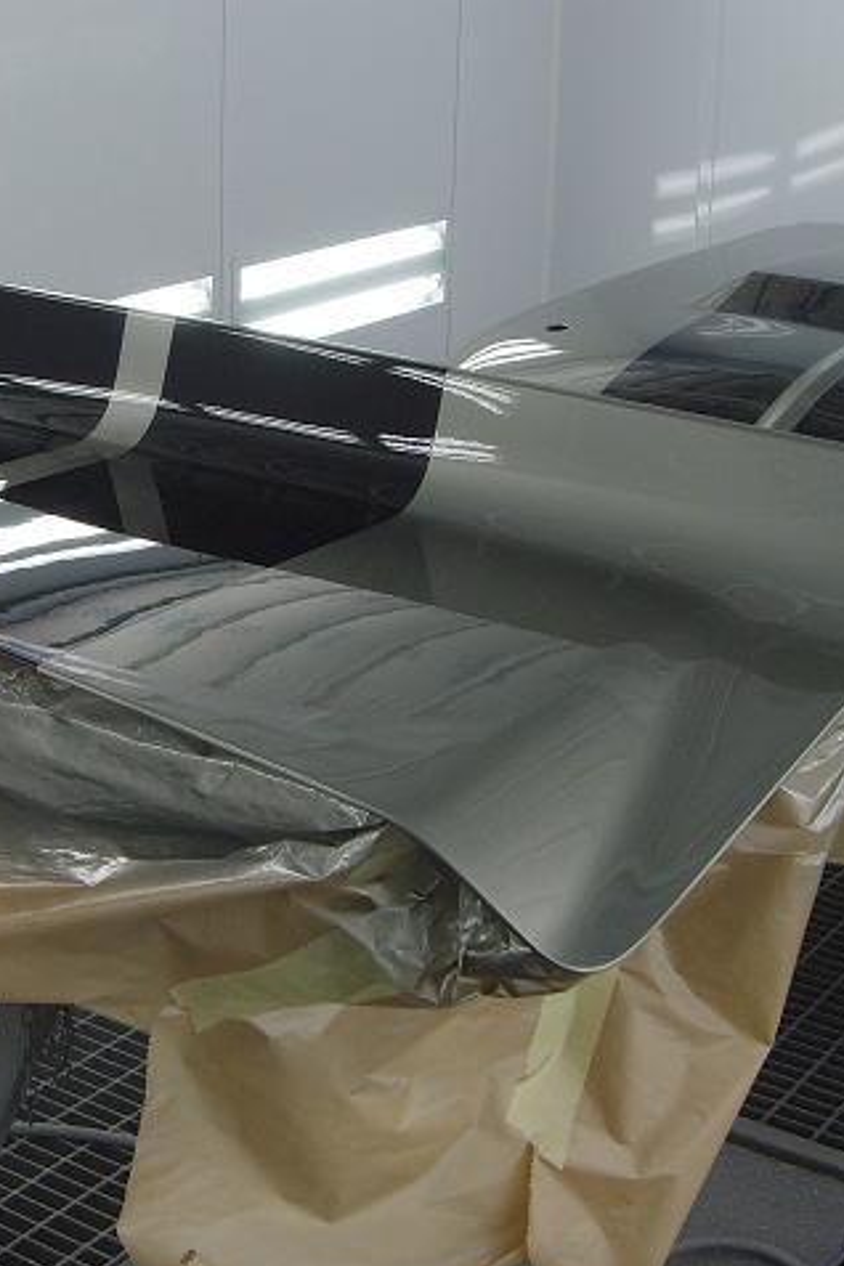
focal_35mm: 68
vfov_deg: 29.6
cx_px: 138
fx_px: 2391
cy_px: 557
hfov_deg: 19.8
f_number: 3.5
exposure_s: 1/90
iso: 100
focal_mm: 6.6
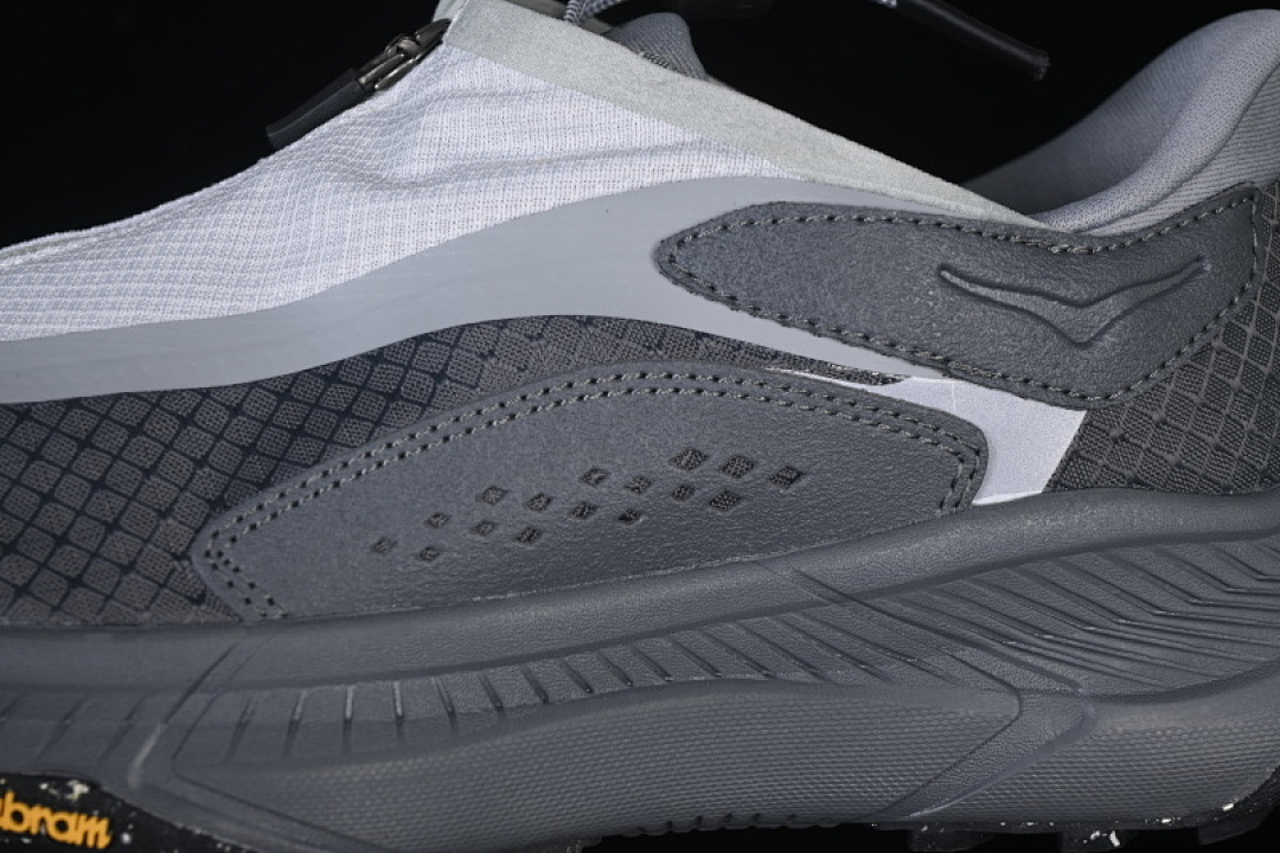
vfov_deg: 18.2
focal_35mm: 75
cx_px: 640
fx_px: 2666
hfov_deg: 27.0
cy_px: 426
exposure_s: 1/60
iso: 160
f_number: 6.3
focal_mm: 50
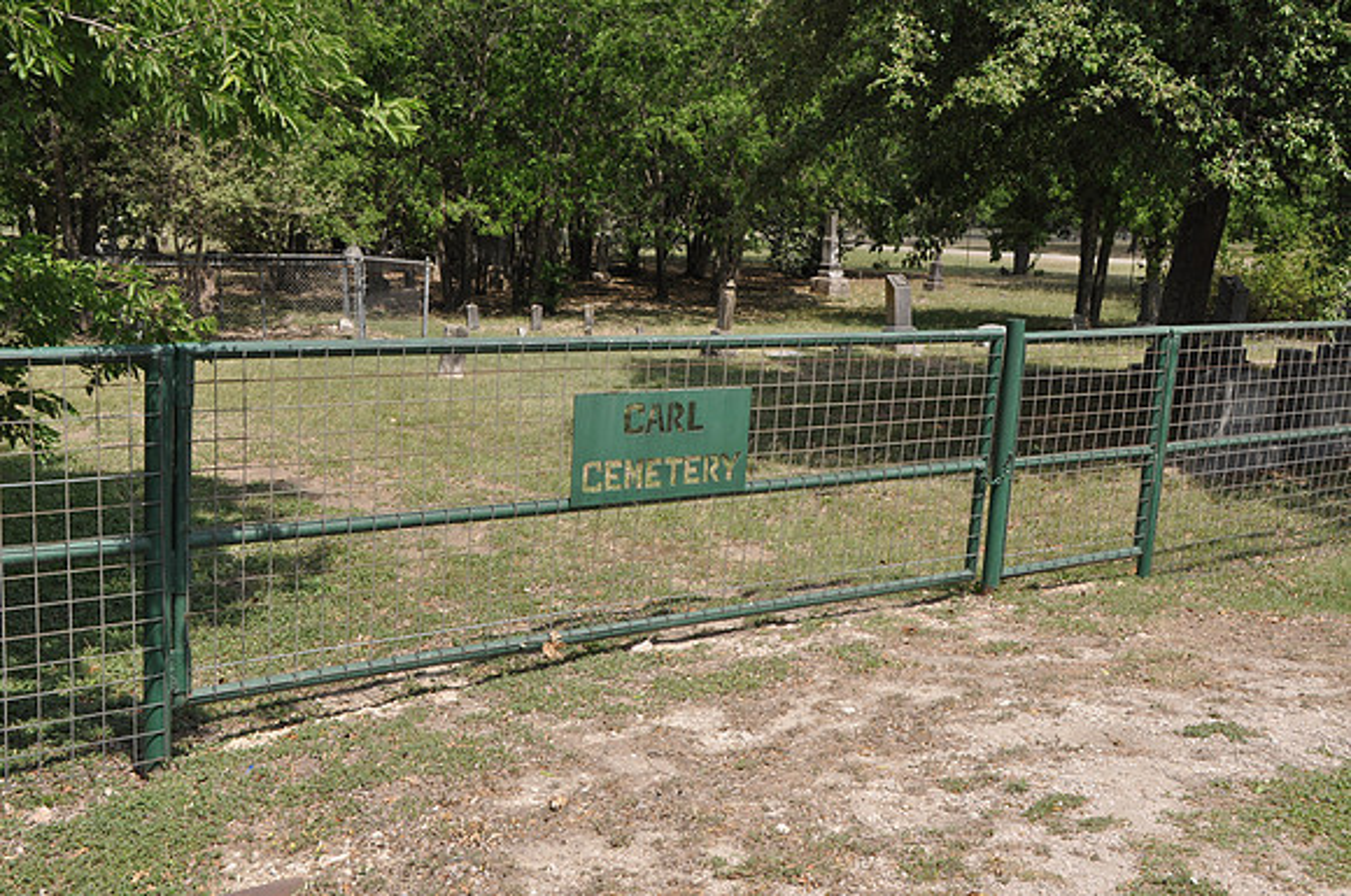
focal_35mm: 45
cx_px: 676
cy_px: 448
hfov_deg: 43.7
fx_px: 1686
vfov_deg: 29.8
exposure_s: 1/200
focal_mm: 30
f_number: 10
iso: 200
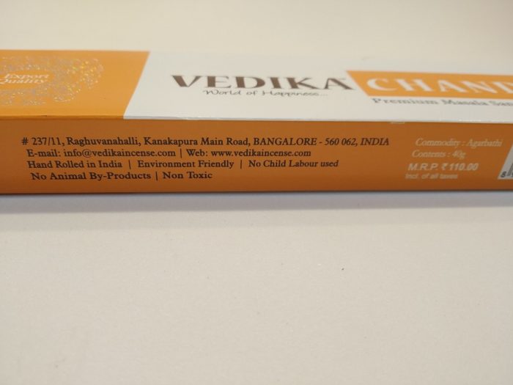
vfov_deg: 53.1
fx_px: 385
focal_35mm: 26
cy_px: 192
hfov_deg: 67.3
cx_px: 256
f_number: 2.2
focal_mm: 3.82
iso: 125
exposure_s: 1/30
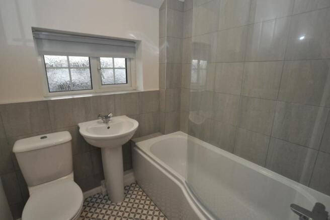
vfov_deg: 71.9
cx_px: 165
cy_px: 110
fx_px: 151
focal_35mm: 16
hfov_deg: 95.0
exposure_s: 1/60
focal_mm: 11
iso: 800
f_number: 4.5
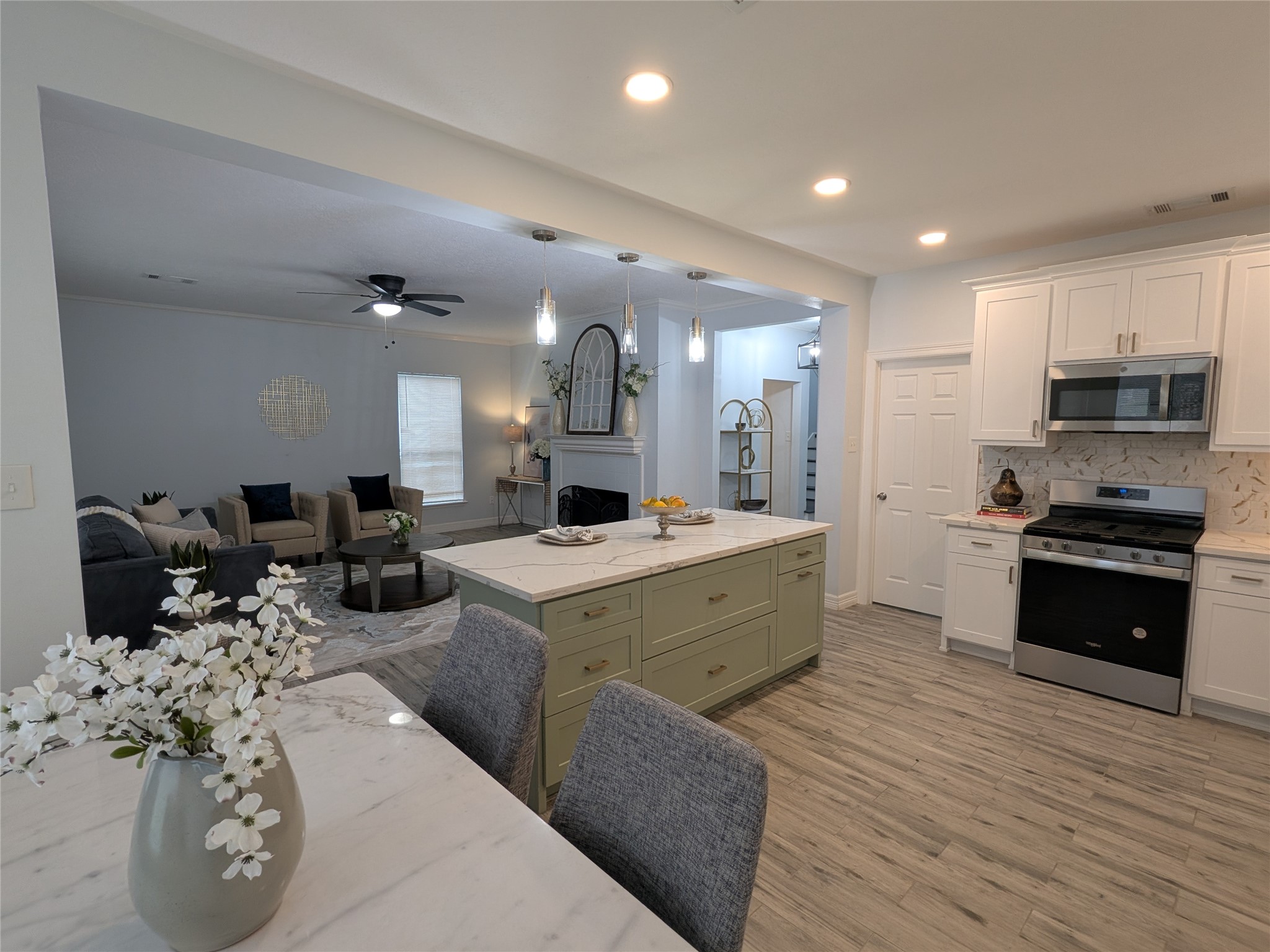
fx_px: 587
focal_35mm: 16
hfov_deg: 94.5
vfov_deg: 78.1
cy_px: 476
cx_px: 635
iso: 50
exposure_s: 1/30
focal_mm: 2.22
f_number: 2.2
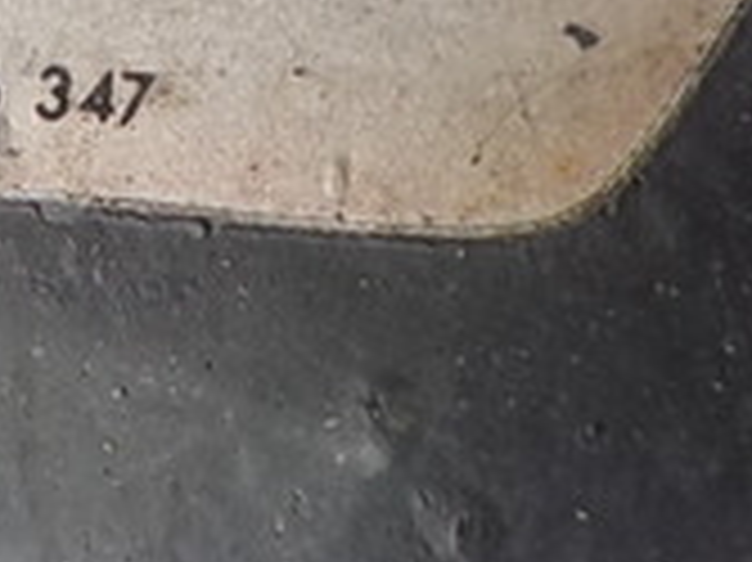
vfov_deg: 12.4
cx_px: 104
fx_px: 2496
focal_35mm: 115
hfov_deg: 16.9
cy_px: -229
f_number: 3.3
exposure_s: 1/160
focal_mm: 4.1
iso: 125
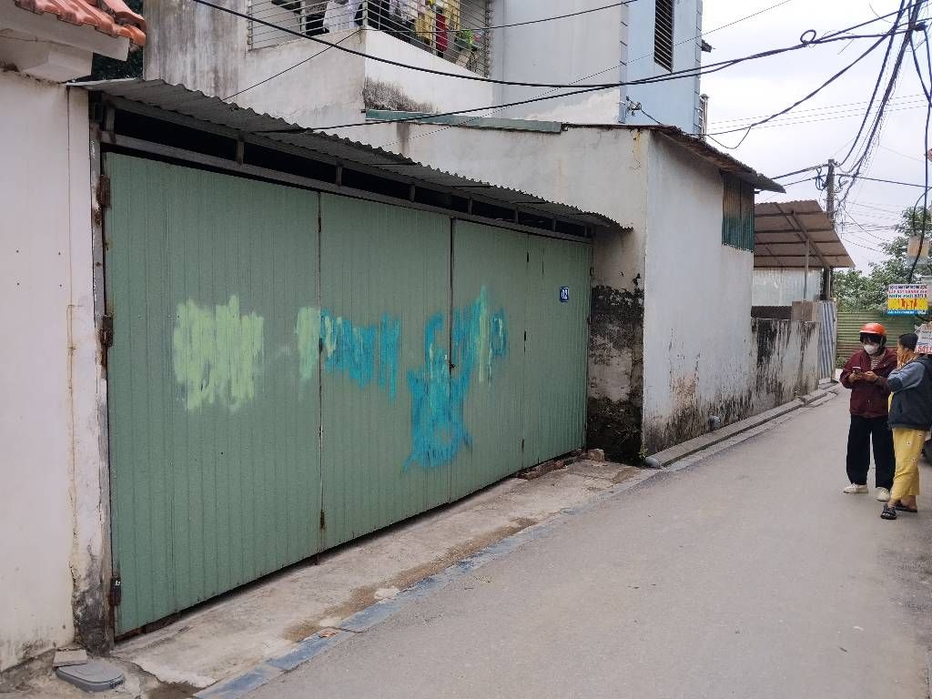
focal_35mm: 29
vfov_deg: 48.2
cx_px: 466
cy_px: 350
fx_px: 781
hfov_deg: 61.7
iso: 50
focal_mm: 4.22
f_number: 1.8
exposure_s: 1/588
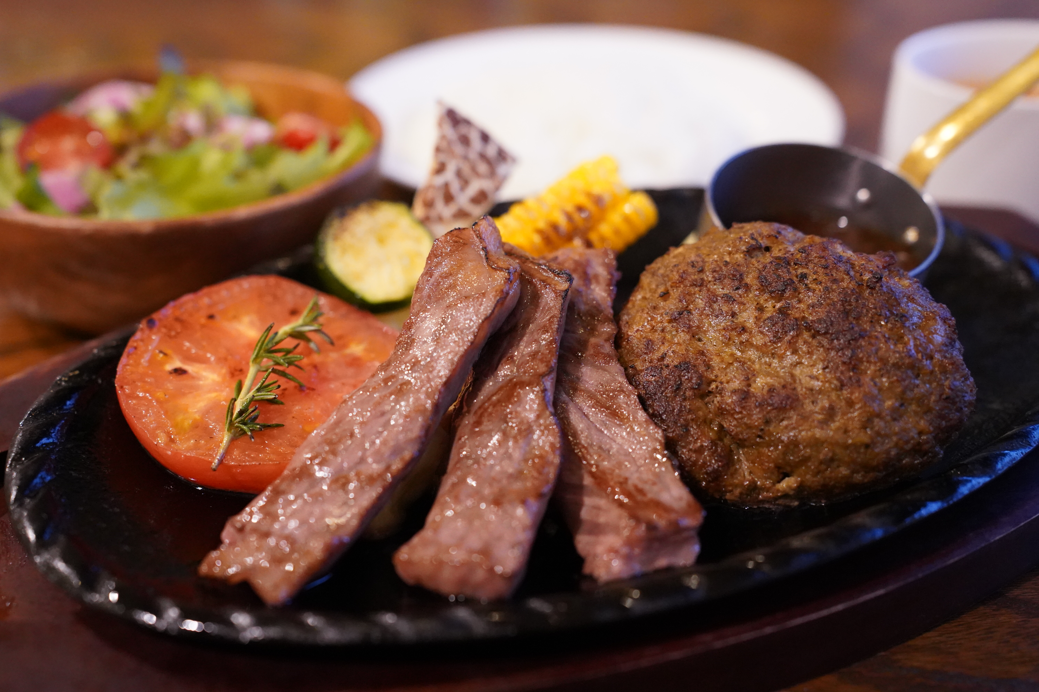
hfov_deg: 44.5
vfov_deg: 30.5
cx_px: 520
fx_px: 1270
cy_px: 346
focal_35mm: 44
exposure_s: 1/500
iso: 10000
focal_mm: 44
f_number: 3.5
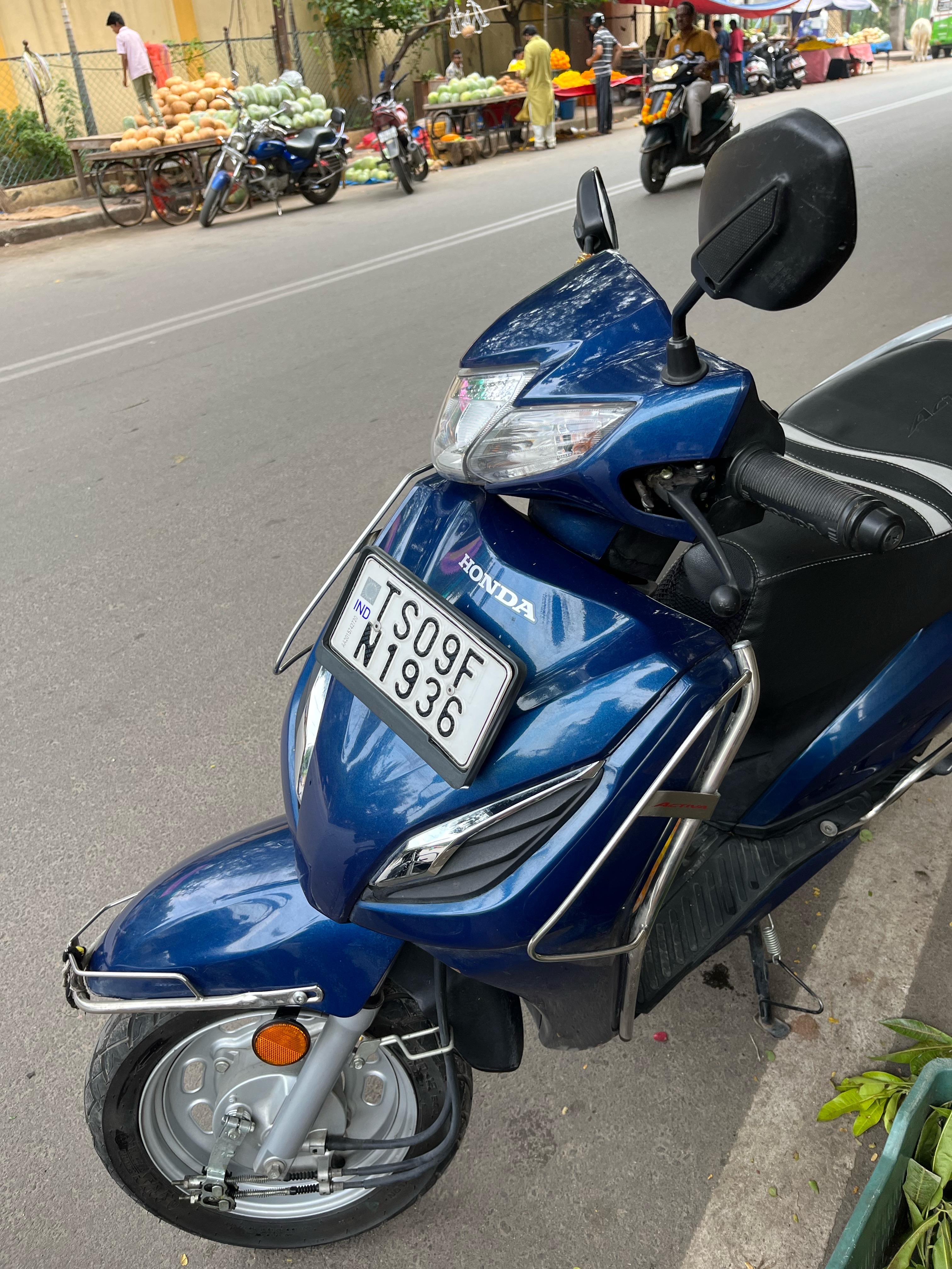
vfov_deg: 67.3
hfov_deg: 53.1
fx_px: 953
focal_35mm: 26
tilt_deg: -29.4
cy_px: 634
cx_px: 476
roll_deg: +5.4
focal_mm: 5.1
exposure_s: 1/348
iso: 50
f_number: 1.6
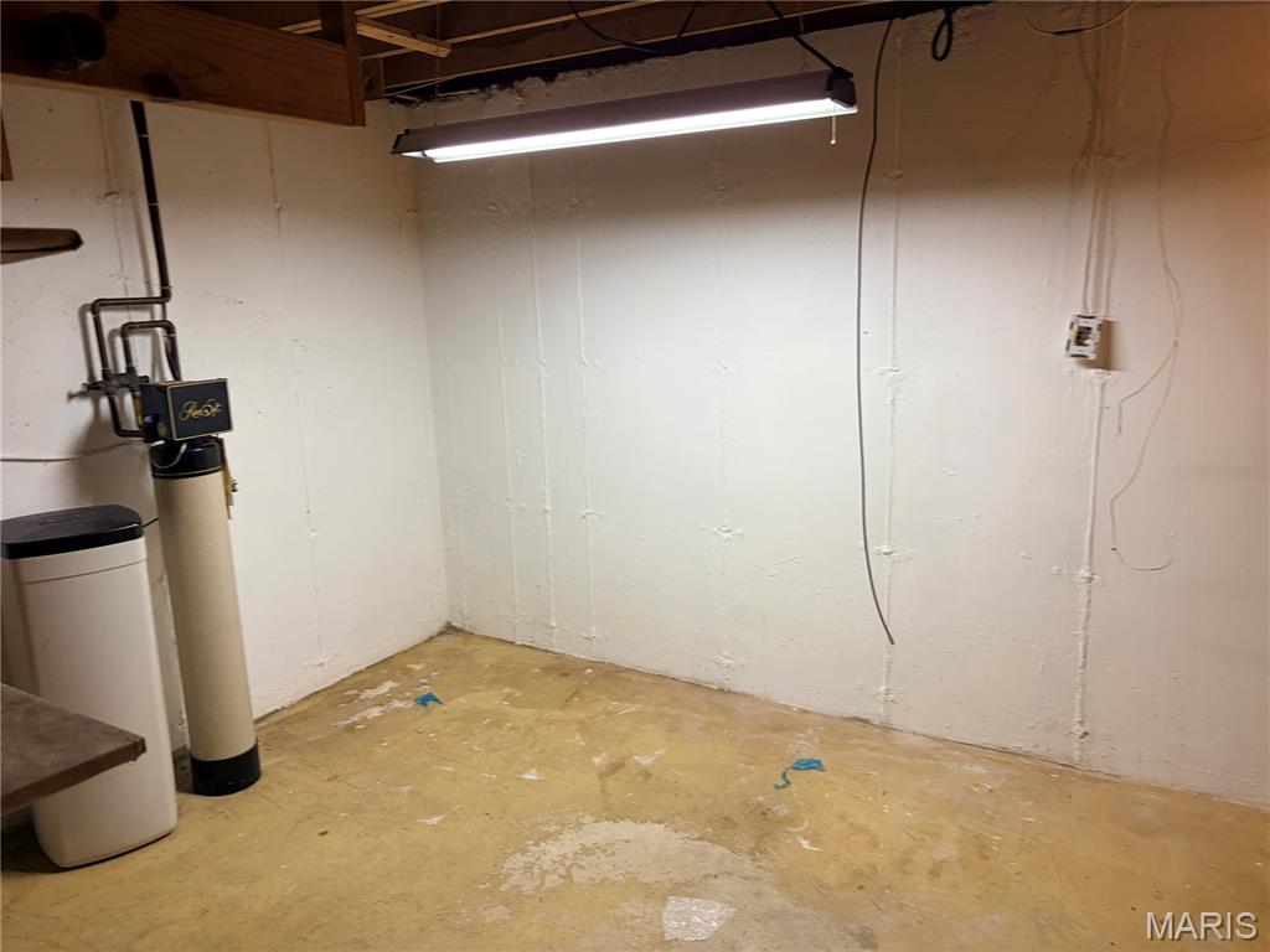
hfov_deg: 67.3
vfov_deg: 53.1
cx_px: 635
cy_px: 476
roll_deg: +3.8
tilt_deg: -11.5
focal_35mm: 26
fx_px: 954
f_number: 1.6
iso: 100
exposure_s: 1/60
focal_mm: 5.96
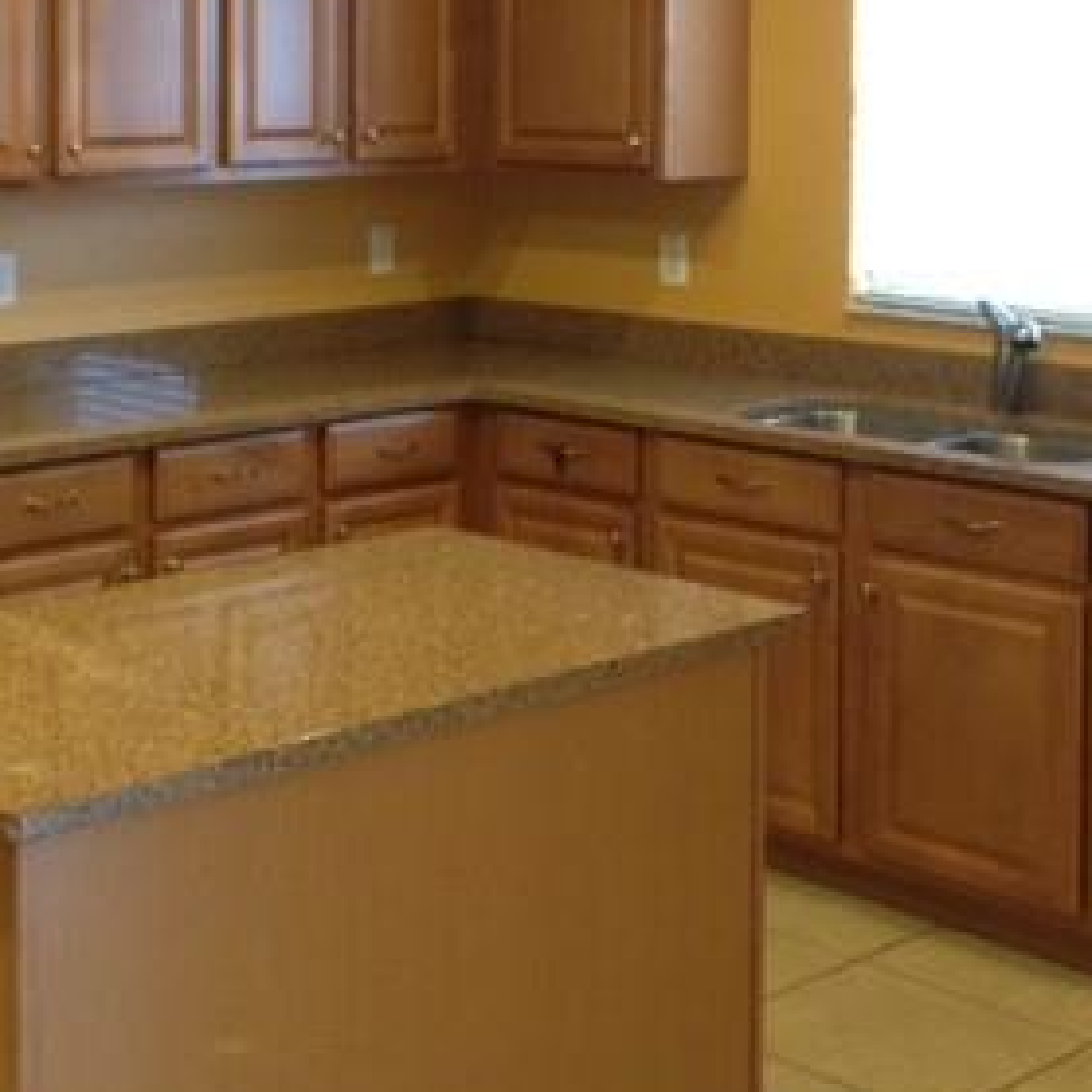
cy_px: 207
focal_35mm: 67
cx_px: 247
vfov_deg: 25.3
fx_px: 2391
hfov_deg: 25.4
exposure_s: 1/20
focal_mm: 4.12
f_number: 2.4
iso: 250
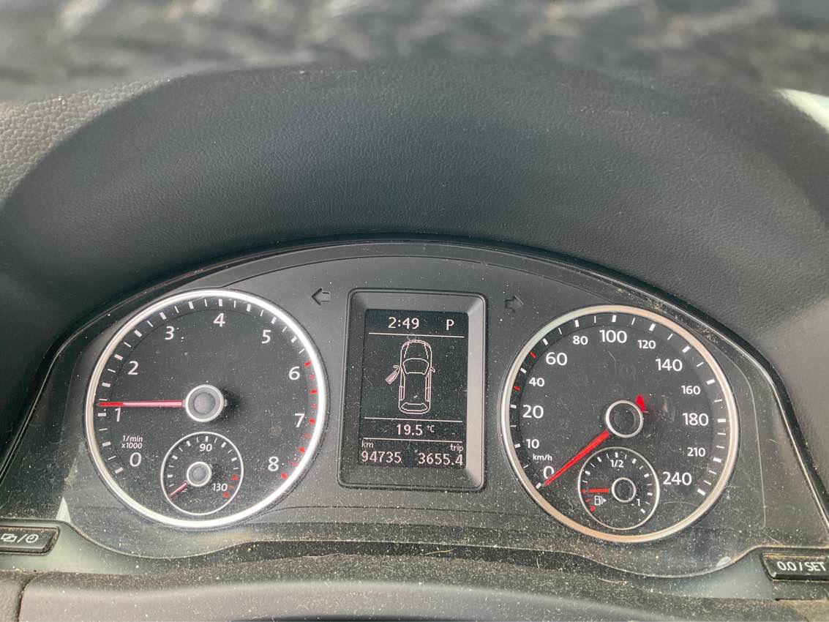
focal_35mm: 29
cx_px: 414
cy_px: 311
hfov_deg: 61.7
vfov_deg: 48.2
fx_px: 695
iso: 64
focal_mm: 3
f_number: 1.8
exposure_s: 1/113
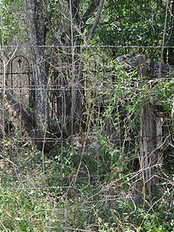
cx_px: 47
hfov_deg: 20.9
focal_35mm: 70
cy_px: 104
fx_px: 469
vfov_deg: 27.7
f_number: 6.3
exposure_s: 1/160
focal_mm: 23
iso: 200
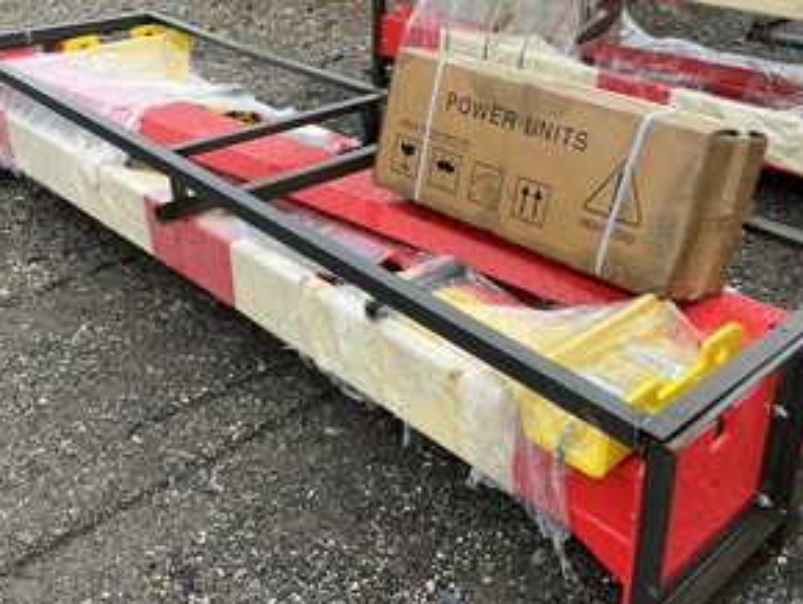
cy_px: 260
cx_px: 454
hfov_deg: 46.6
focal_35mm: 40
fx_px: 929
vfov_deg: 35.9
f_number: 1.8
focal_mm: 3
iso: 20
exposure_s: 1/150
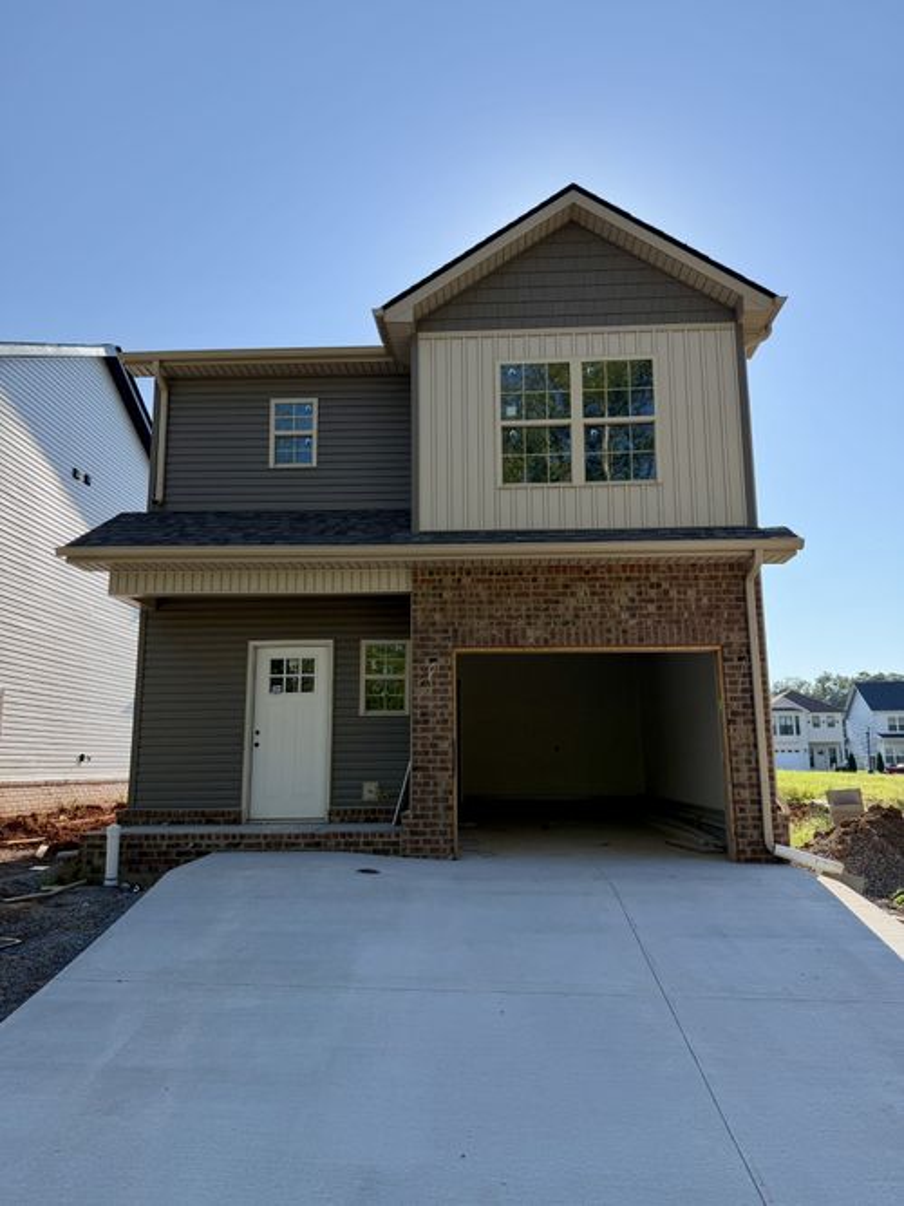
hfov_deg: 56.8
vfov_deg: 71.6
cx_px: 452
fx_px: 836
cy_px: 603
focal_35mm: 24
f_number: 1.78
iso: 100
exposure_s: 1/5319
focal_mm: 6.76
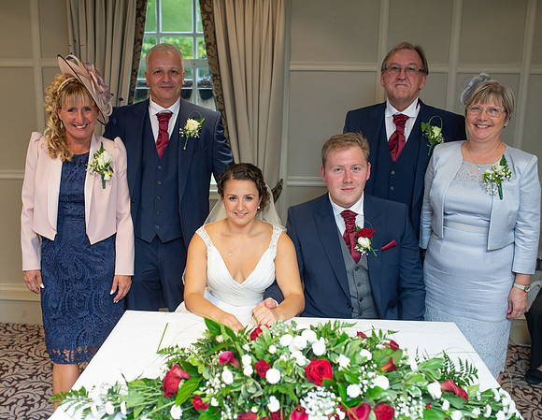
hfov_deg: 46.8
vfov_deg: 37.1
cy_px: 210
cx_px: 243
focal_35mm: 39
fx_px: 625
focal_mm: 35
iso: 400
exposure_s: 1/100
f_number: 3.2
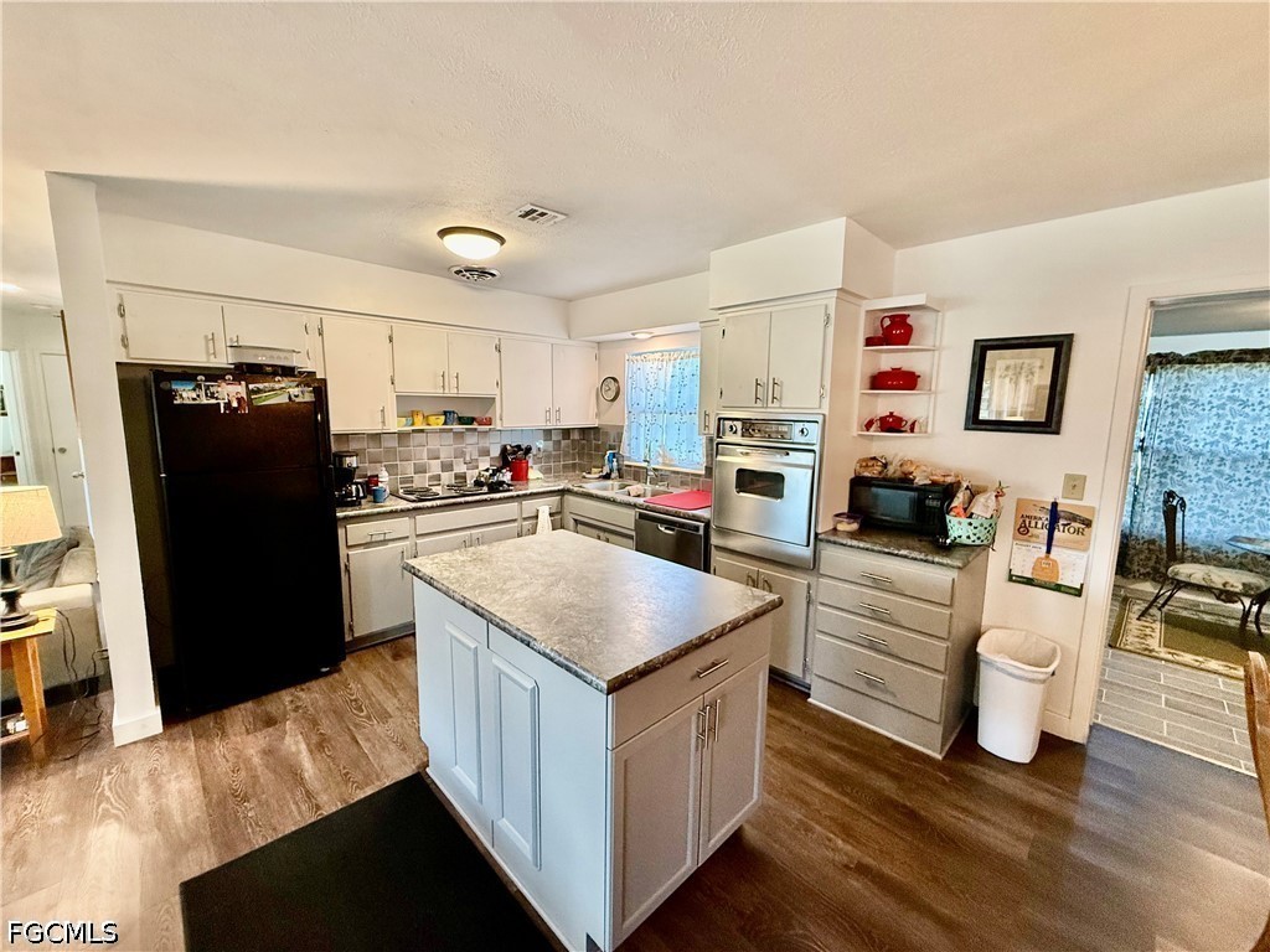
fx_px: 514
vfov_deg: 85.7
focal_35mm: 14
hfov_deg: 102.1
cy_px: 476
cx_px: 635
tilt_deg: -7.8
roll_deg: -0.8
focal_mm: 2.22
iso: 320
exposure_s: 1/120
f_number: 2.2
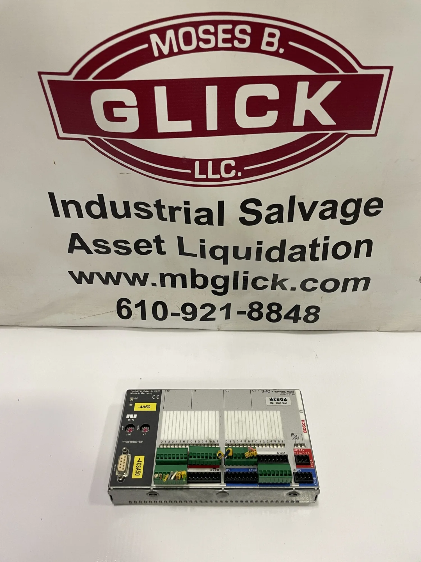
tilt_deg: -39.7
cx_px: 210
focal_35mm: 26
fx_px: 422
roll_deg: -1.6
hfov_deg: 53.1
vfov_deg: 67.3
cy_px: 281
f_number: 1.6
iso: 80
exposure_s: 1/60
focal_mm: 4.2
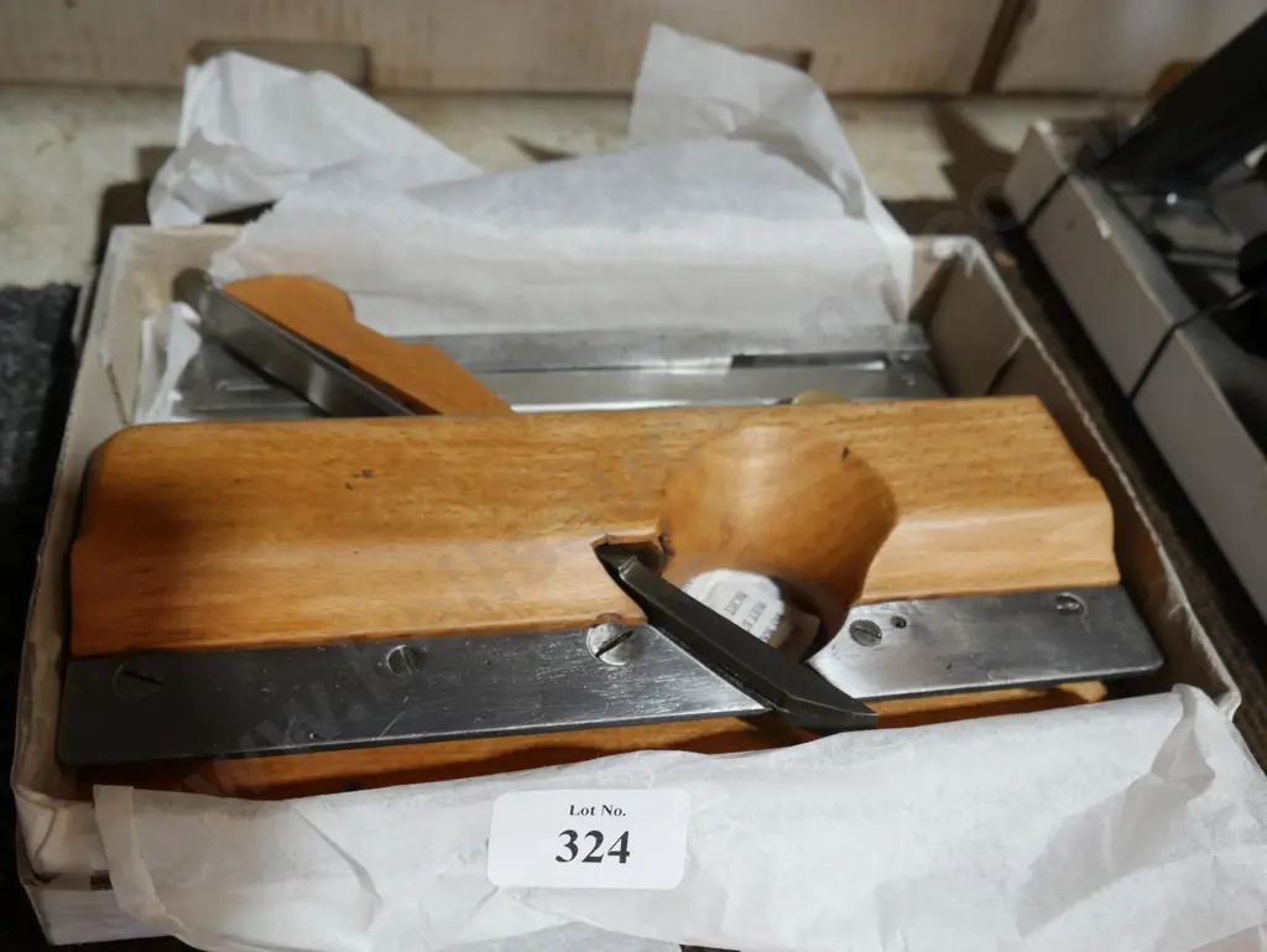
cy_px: 476
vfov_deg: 41.8
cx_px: 634
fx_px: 1245
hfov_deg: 53.9
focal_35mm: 34
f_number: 4.5
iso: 400
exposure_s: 1/60
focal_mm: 17
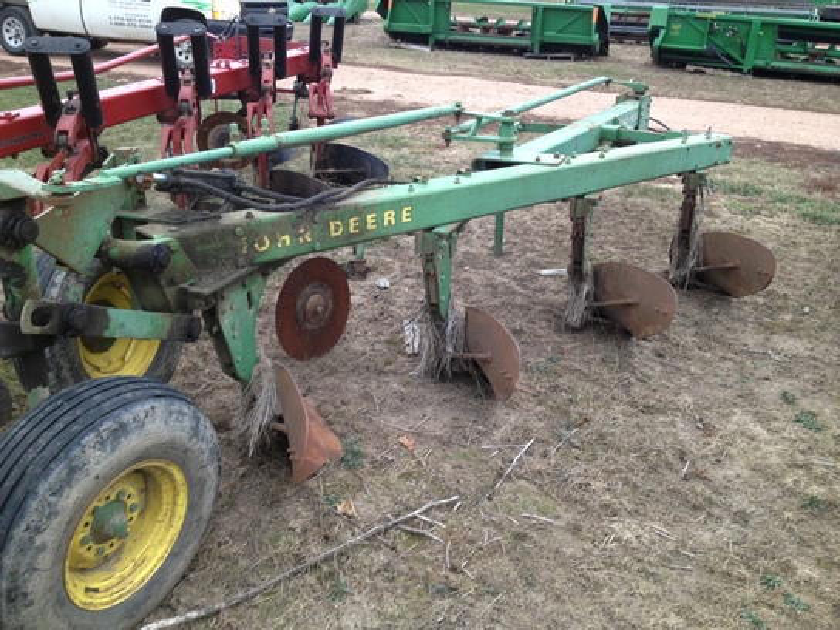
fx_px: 849
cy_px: 315
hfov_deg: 52.6
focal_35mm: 35
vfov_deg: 40.7
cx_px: 420
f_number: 2.4
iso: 100
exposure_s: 1/20
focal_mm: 4.28
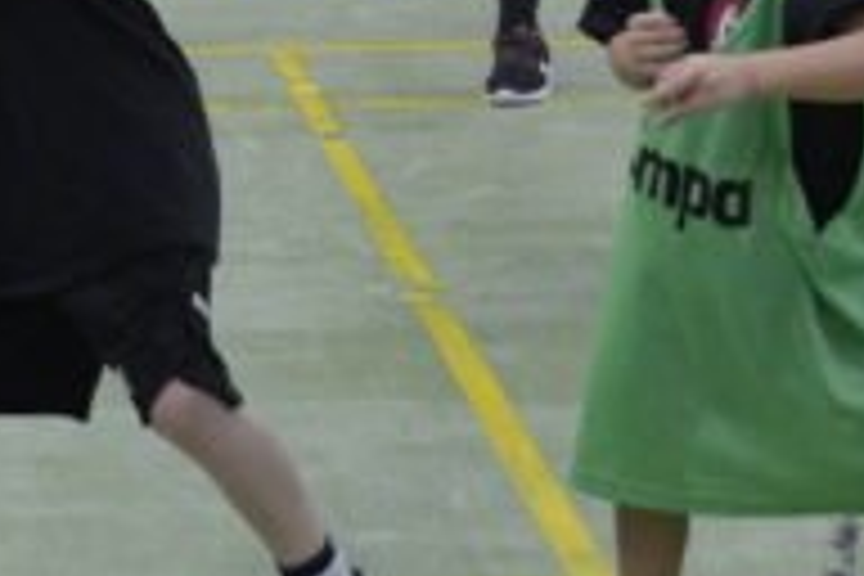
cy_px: -270
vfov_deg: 6.1
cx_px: 468
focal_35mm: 223
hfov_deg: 9.2
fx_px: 5352
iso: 1600
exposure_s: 1/500
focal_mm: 28
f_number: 4.5
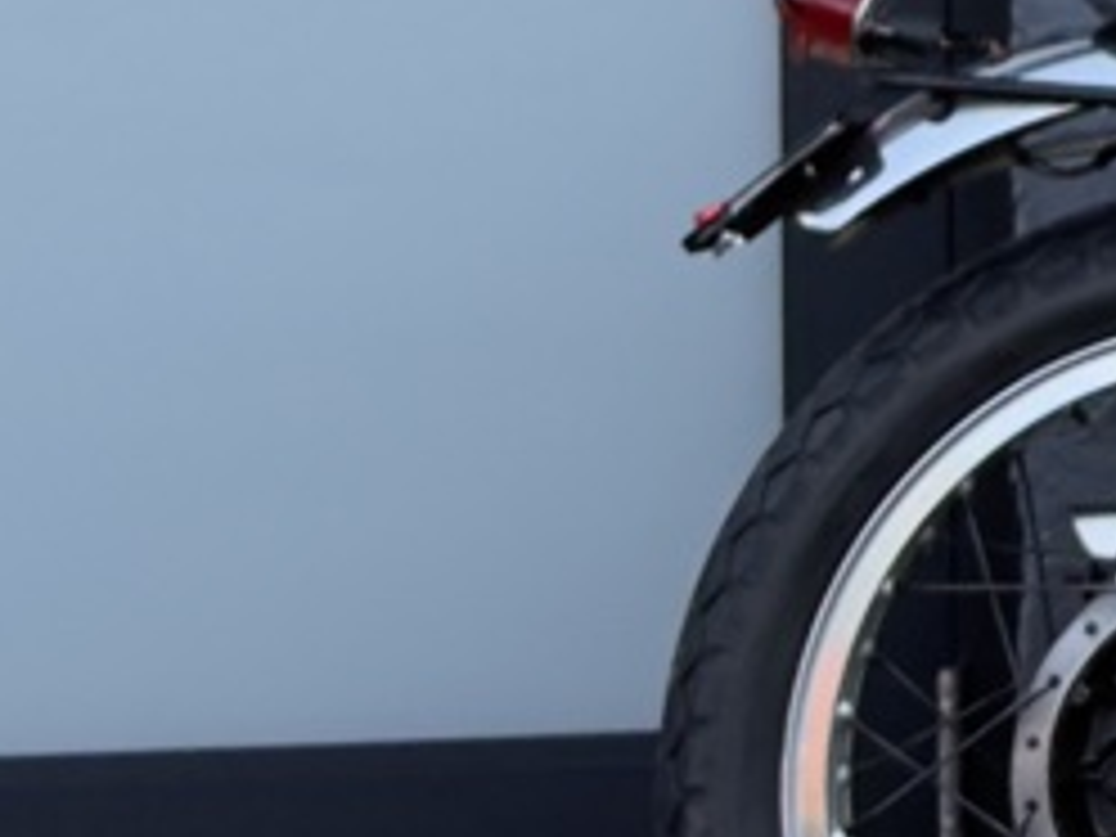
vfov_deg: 5.4
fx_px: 8414
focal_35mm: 261
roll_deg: +1.2
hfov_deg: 7.0
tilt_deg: +2.5
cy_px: -1476
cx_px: 3028
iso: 80
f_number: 1.78
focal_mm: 6.76
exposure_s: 1/331
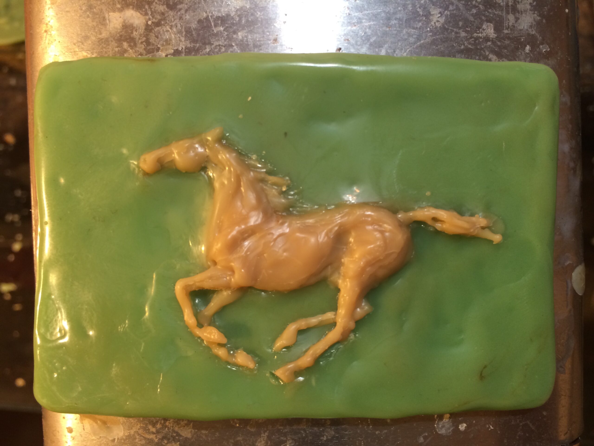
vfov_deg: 46.8
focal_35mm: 30
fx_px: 515
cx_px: 297
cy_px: 223
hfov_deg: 60.0
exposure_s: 1/33
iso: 125
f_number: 2.2
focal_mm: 4.12
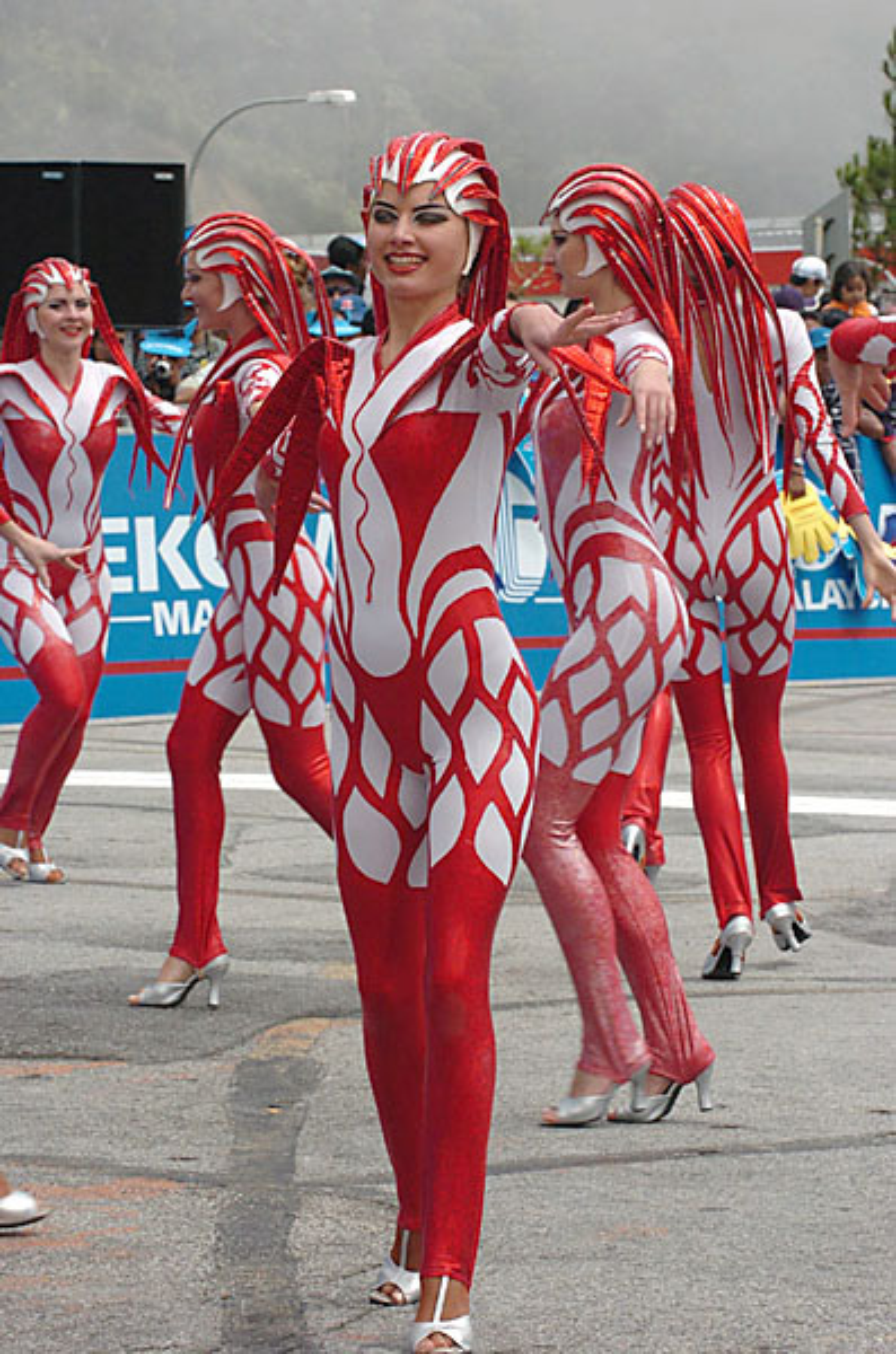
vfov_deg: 11.8
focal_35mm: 174
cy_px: 677
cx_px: 448
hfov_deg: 7.9
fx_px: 6530
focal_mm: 116
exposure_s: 1/400
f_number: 13
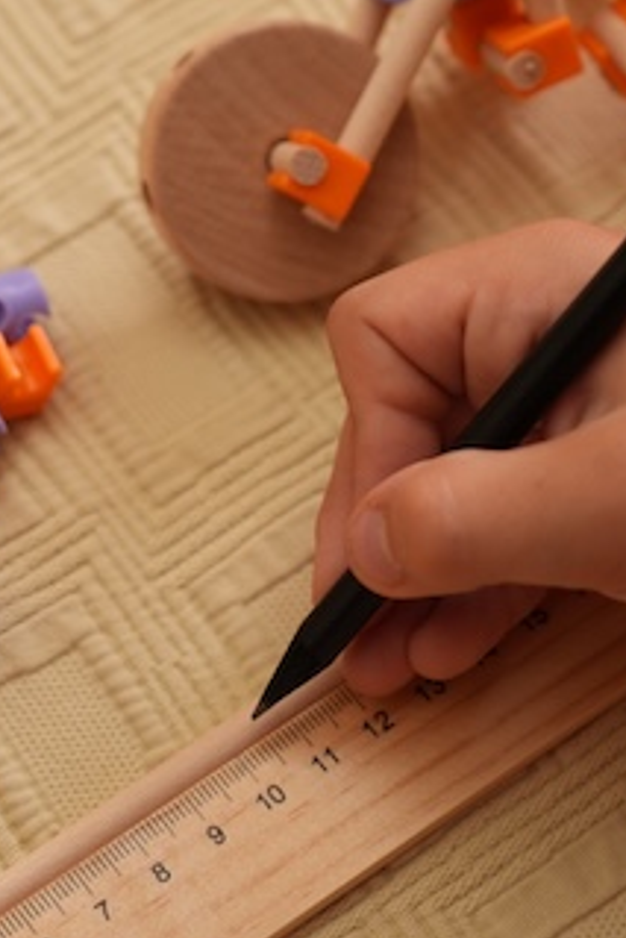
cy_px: 379
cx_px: 276
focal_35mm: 141
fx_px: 3673
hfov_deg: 9.7
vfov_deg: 14.5
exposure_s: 1/80
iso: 100
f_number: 2.8
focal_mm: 50
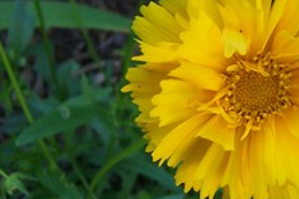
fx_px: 614
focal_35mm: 74
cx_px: 244
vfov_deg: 18.4
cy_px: 81
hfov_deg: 26.8
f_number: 2.8
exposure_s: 1/60
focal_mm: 5.6
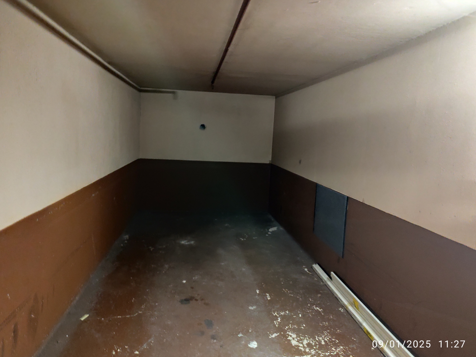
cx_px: 233
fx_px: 330
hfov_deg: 71.6
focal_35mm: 24
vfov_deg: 56.8
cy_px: 177
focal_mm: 6.19
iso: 6400
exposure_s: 1/10
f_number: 1.65
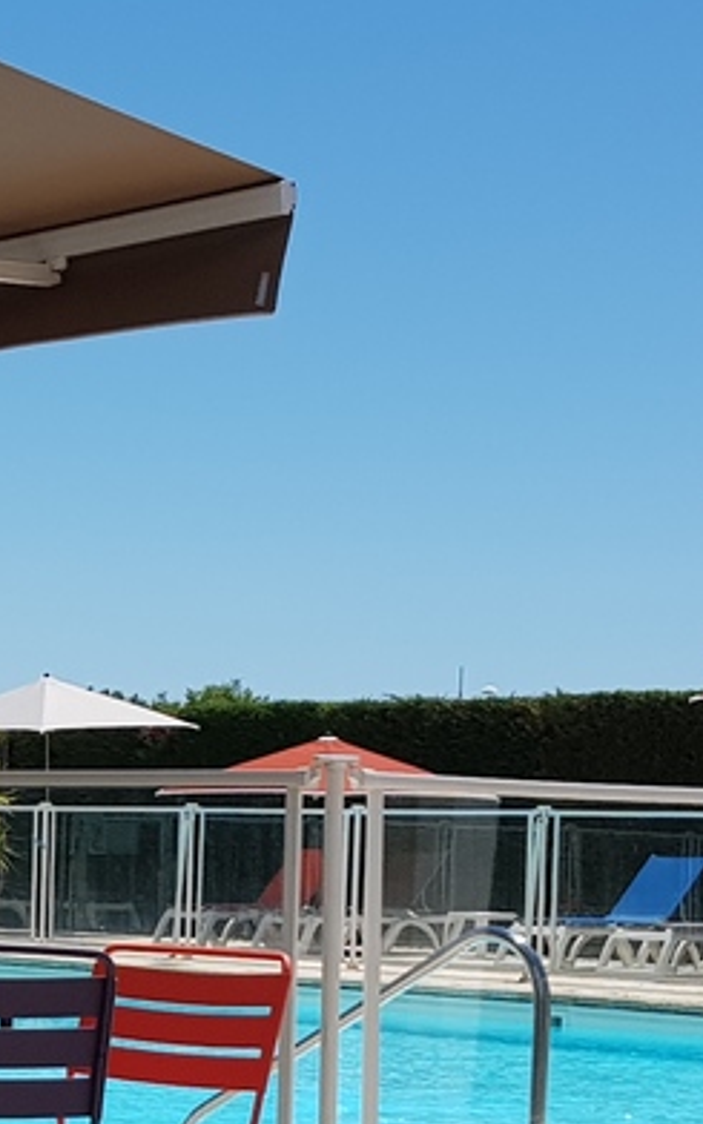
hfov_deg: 16.7
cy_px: 938
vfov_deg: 27.9
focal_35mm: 72
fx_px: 2207
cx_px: -310
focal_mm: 4.2
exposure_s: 1/3224
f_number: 1.7
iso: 40
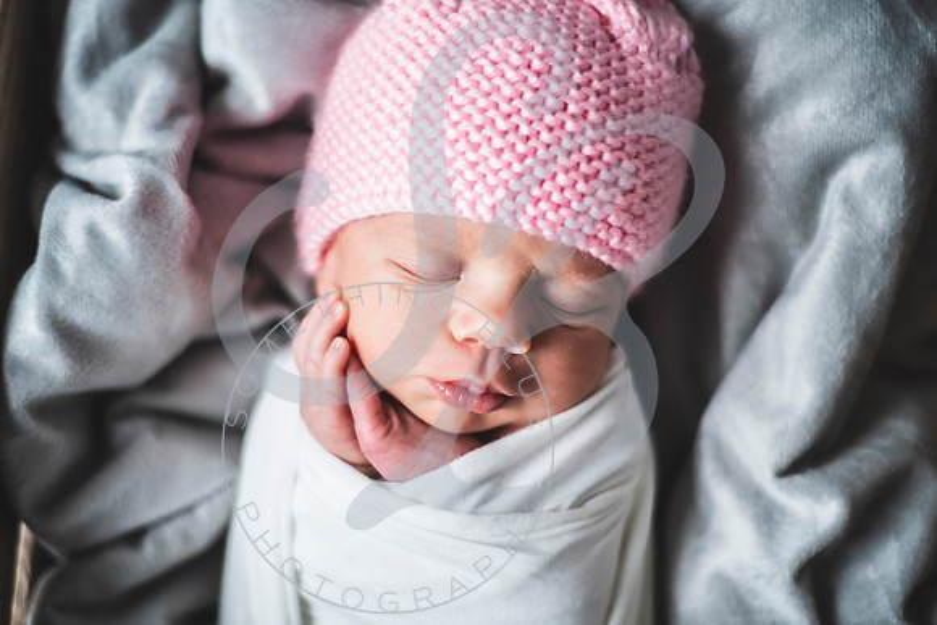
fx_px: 1302
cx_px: 468
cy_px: 312
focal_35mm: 50
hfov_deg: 39.6
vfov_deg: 27.0
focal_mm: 50
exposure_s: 1/250
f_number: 1.8
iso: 100
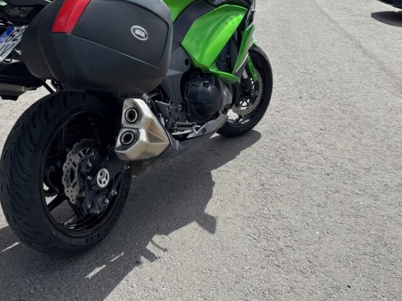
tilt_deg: -13.4
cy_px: 67
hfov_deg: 44.0
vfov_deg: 33.5
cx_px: 126
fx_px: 488
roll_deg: +0.8
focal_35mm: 42
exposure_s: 1/2193
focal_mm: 5.96
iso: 50
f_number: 1.6
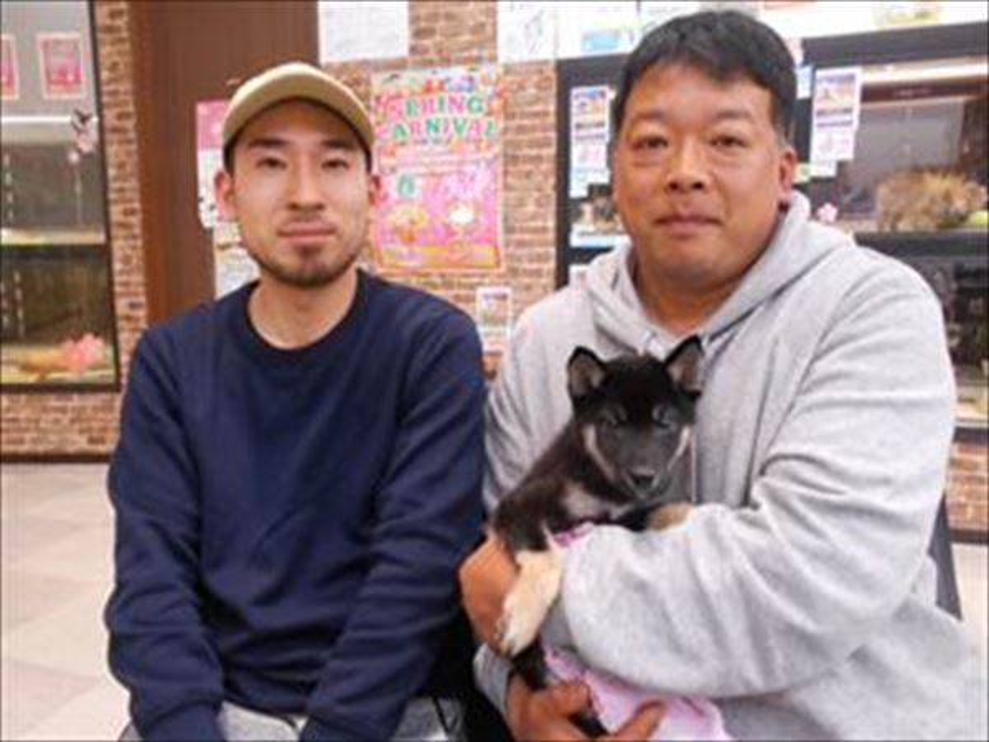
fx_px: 743
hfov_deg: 67.3
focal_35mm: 26
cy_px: 371
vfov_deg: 53.1
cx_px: 494
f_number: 3.2
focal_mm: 4.6
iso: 280
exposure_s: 1/30
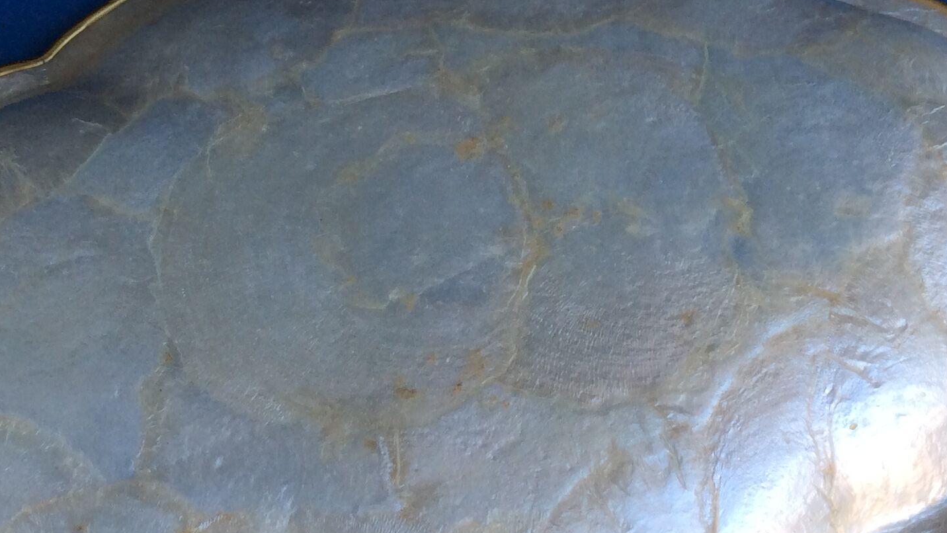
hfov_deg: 33.3
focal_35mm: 63
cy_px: 280
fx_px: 1582
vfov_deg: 19.1
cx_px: 442
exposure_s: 1/110
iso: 32
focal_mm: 3.3
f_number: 2.4
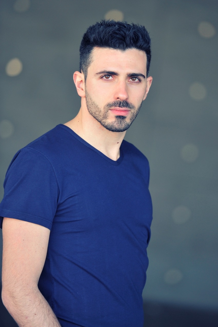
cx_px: 109
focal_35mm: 200
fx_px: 1818
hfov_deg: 6.9
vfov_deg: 10.3
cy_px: 164
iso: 640
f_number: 3.2
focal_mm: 200
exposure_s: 1/500
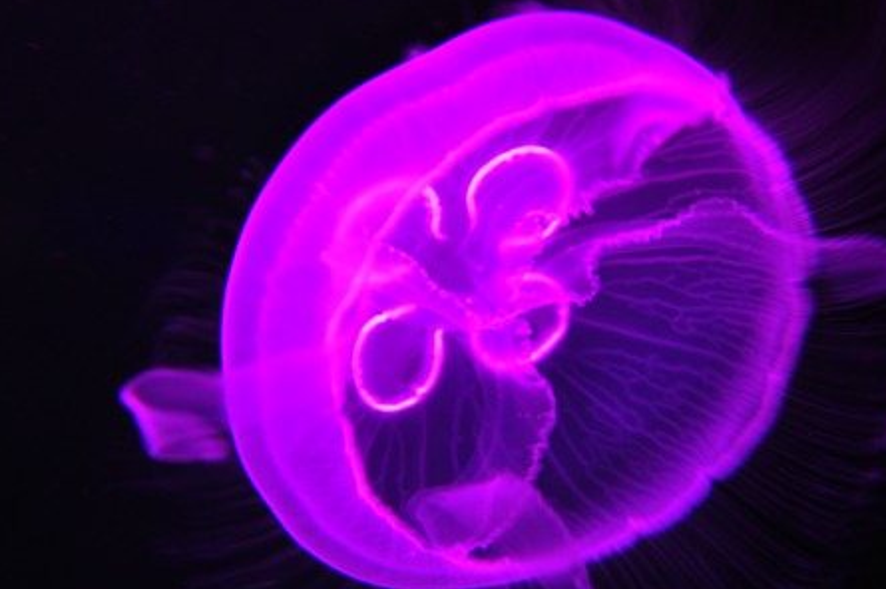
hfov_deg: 32.1
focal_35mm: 63
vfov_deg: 21.6
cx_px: 482
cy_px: 323
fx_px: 1541
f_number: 2.8
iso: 400
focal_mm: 31
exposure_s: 1/10
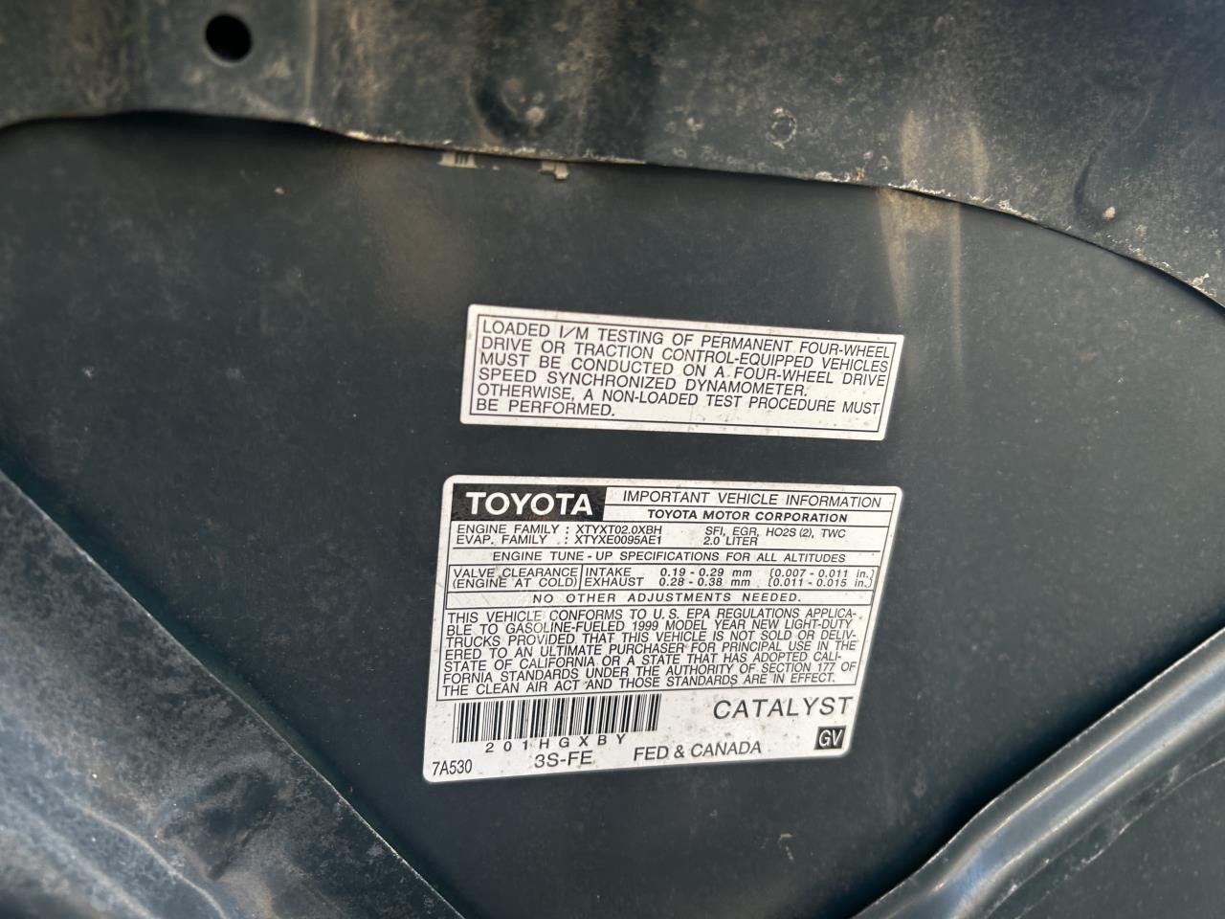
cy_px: 460
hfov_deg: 67.3
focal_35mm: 26
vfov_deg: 53.1
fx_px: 920
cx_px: 612
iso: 32
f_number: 1.5
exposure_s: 1/121
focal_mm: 5.7
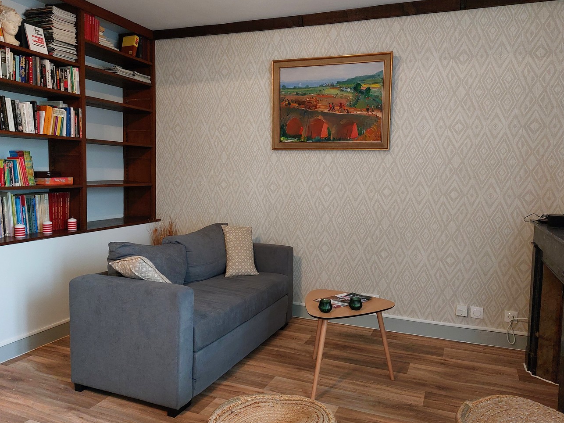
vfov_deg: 49.7
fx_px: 456
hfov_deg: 63.5
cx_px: 284
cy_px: 208
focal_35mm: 28
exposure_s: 1/50
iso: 400
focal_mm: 5.23
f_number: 1.8
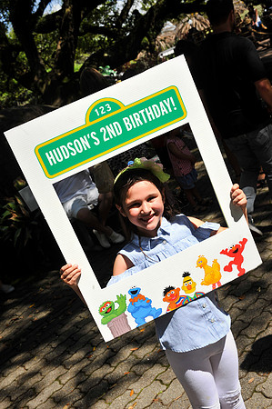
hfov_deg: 28.0
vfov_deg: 41.2
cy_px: 204
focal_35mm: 48
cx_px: 136
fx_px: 545
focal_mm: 48
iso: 100
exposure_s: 1/250
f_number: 9
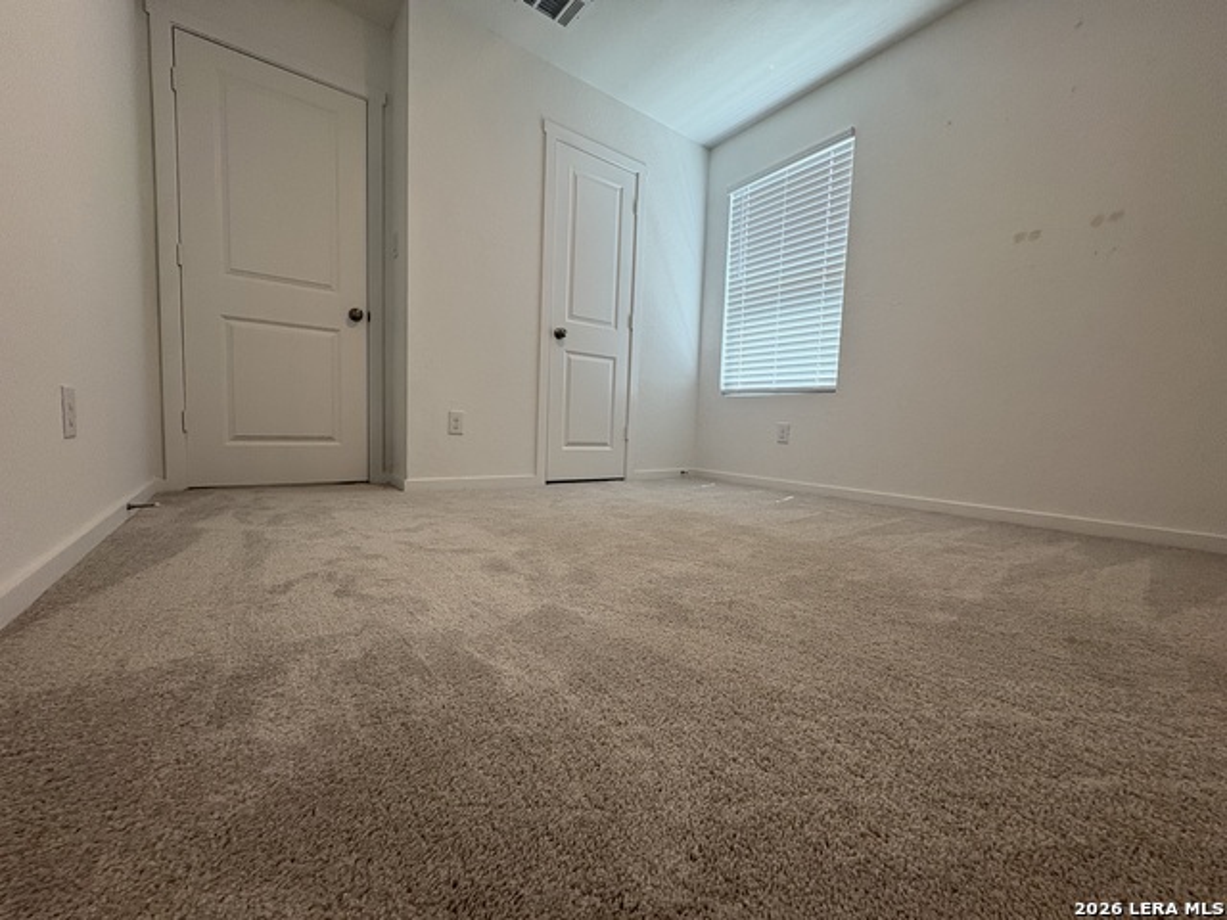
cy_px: 460
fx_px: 496
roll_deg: -1.2
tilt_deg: -4.2
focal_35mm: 14
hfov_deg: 102.1
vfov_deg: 85.7
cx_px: 614
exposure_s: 1/120
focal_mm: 2.22
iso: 125
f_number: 2.2
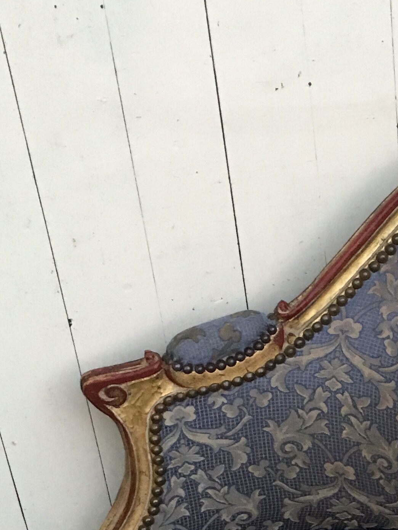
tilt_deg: -36.9
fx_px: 1288
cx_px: 442
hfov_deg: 17.0
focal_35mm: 84
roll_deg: +2.5
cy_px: 592
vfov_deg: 22.0
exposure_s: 1/33
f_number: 2.2
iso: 250
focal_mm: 4.15
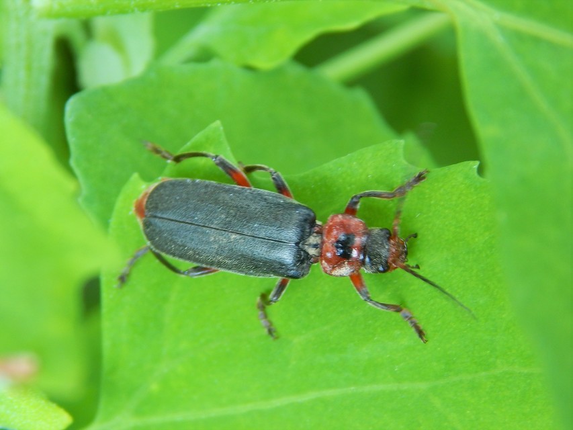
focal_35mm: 104
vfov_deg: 14.2
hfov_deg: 18.9
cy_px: 215
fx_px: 1722
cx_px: 286
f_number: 4.5
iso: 125
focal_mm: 18.7
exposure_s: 1/50
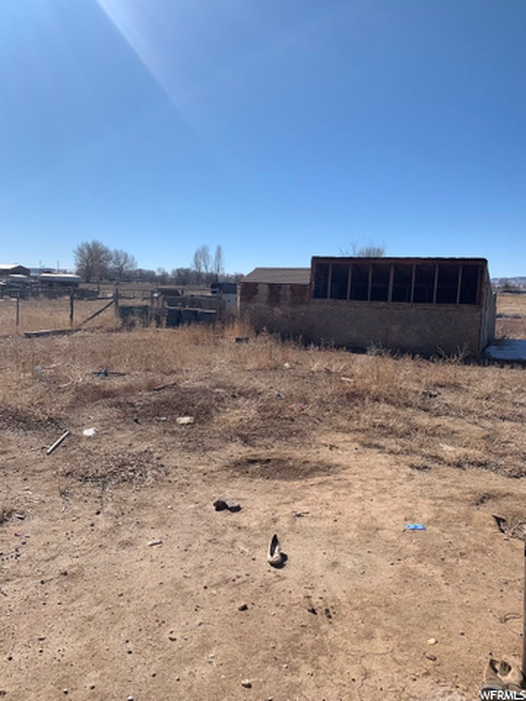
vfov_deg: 67.3
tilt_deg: -6.3
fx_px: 527
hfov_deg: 53.1
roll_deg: -3.1
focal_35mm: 26
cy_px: 350
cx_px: 263
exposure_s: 1/3521
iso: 25
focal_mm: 4.25
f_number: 1.8
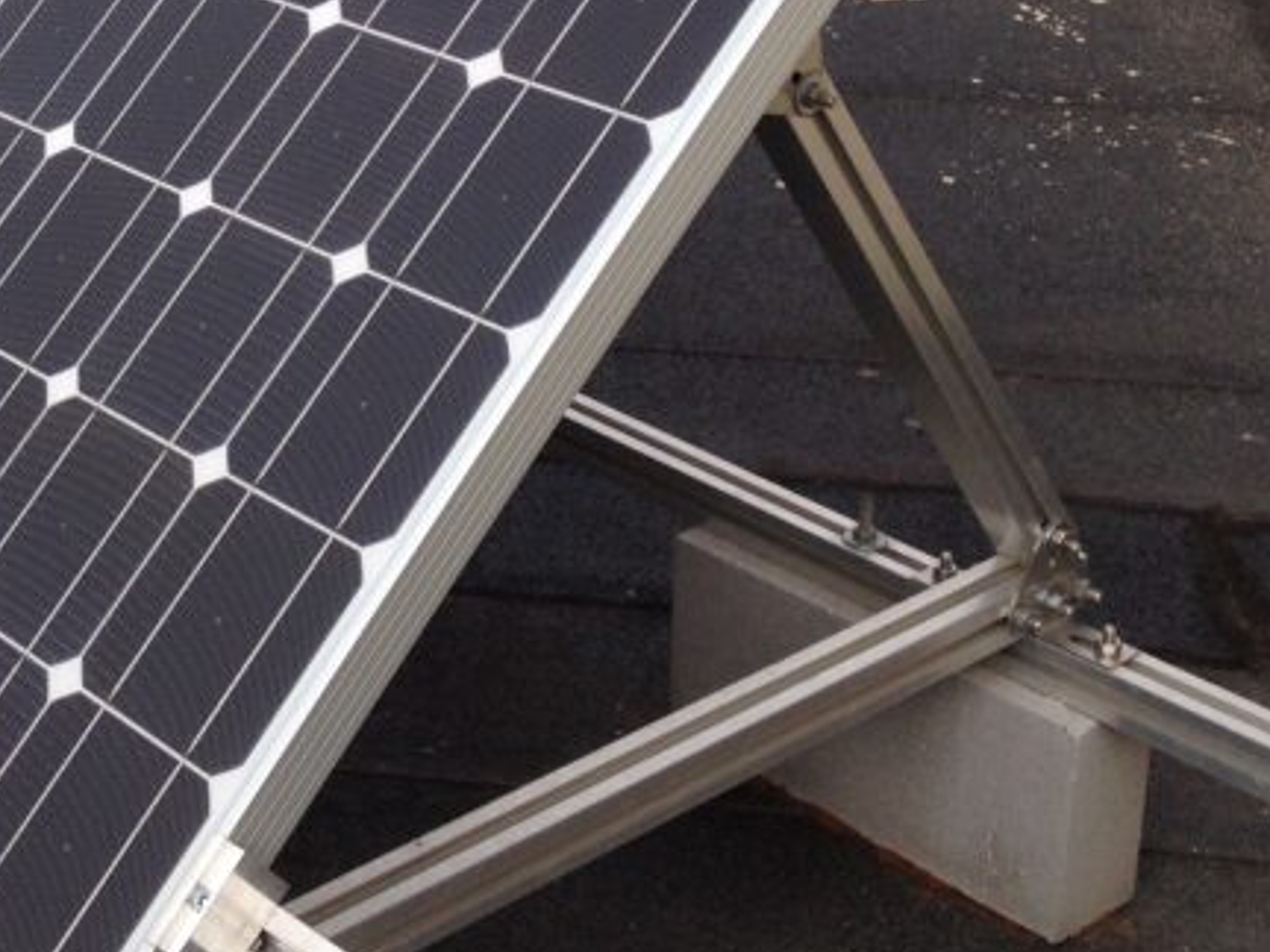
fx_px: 3045
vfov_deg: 17.4
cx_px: 56
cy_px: 29
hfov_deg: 22.8
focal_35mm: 83
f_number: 2.4
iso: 50
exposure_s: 1/1381
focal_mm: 4.28
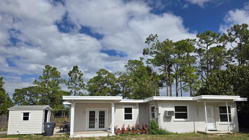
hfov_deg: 71.9
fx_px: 172
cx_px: 126
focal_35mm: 26
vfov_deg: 44.1
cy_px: 87
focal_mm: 6.3
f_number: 1.7
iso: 50
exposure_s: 1/7944
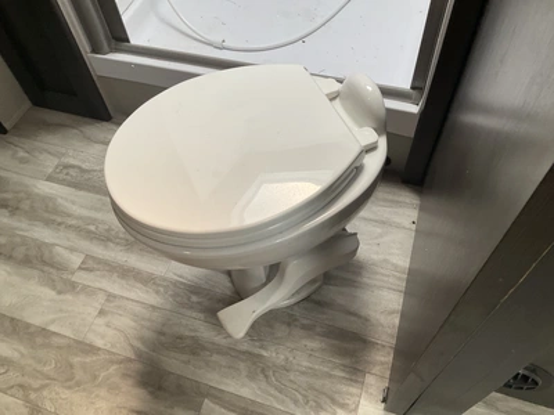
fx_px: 464
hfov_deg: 61.7
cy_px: 208
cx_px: 277
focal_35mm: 29
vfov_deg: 48.2
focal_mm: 3
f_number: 1.8
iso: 40
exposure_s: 1/122
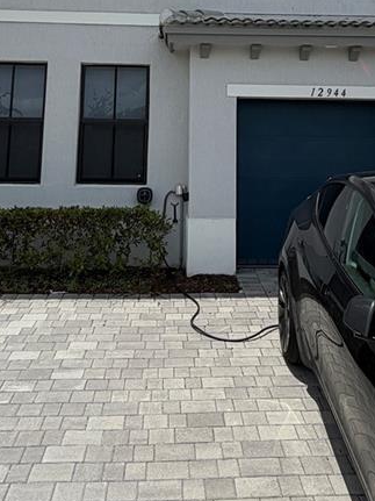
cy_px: 60
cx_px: 199
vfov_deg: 44.1
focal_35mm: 39
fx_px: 564
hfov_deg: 36.8
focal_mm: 2.22
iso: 25
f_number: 2.2
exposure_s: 1/1534
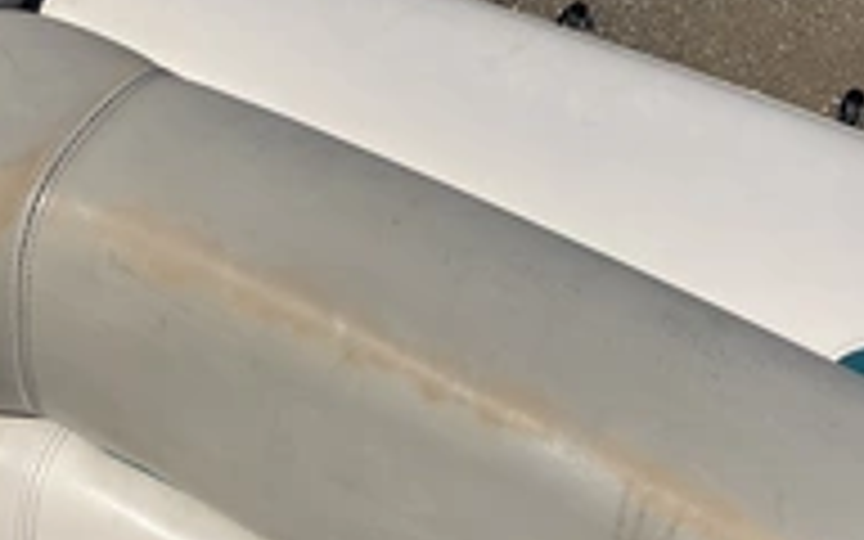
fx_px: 1507
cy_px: 148
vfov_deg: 20.2
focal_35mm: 64
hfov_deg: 32.0
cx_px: 472
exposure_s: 1/4785
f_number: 1.8
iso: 25
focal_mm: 3
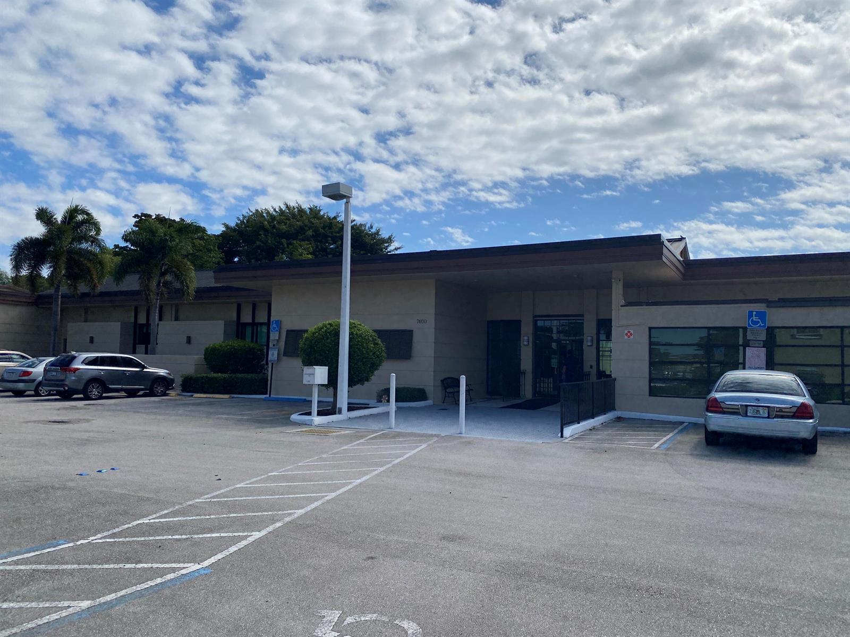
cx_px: 425
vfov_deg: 53.1
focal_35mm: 26
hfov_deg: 67.3
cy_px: 318
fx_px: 638
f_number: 1.8
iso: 32
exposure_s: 1/7194
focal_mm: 4.25
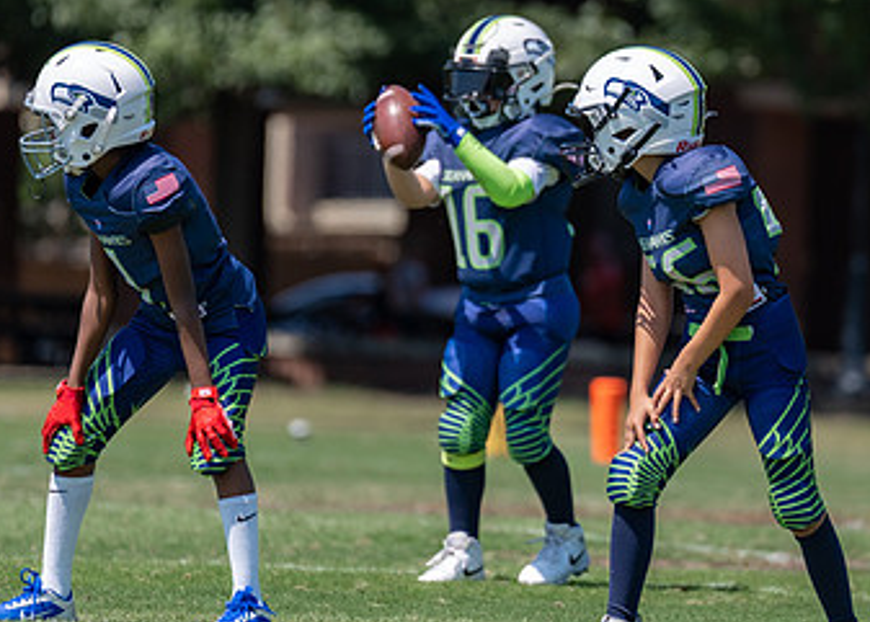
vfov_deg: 2.8
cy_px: 253
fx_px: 12829
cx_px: 520
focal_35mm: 519
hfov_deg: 3.9
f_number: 2.8
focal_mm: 200
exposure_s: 1/2000
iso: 100
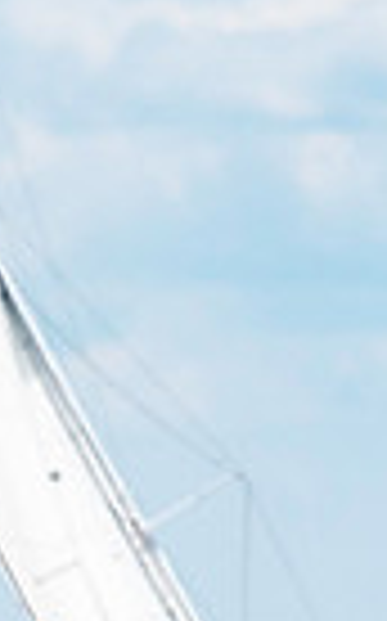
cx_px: 189
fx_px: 39503
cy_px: 1008
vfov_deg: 0.9
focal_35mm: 2336
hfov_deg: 0.6
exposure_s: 1/3200
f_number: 5.6
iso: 320
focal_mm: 300
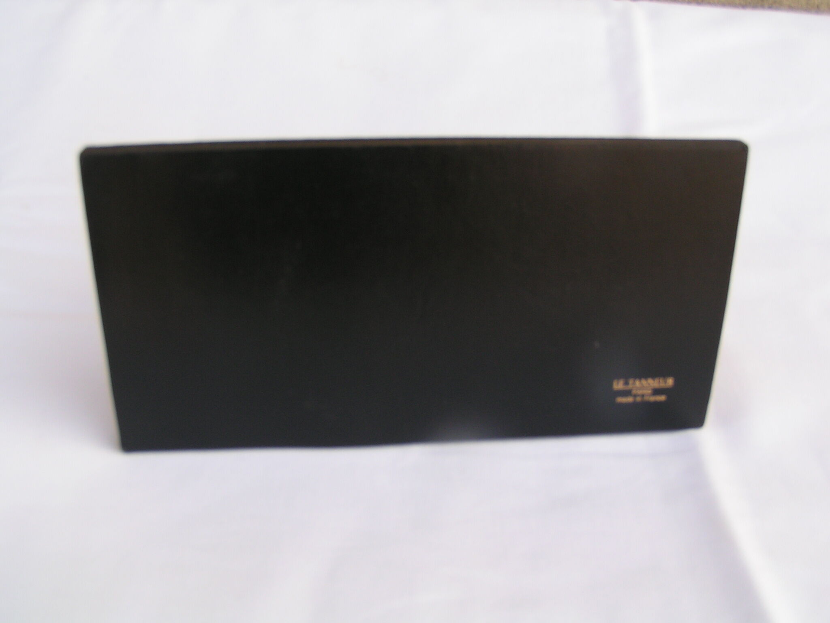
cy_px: 312
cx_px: 415
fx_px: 911
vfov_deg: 37.7
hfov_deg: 49.0
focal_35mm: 38
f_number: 4
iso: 50
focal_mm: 5.8
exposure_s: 1/80
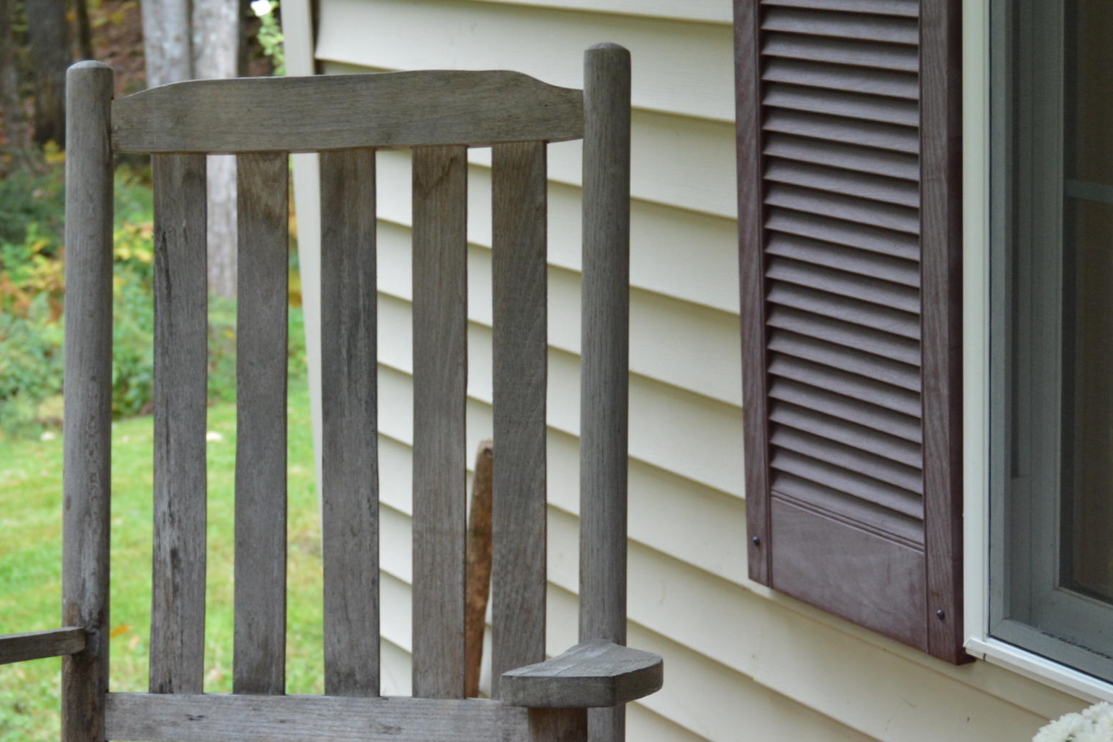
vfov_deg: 16.6
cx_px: 586
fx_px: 2535
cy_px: 541
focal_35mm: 82
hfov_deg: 24.8
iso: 450
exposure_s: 1/60
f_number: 4
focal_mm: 28
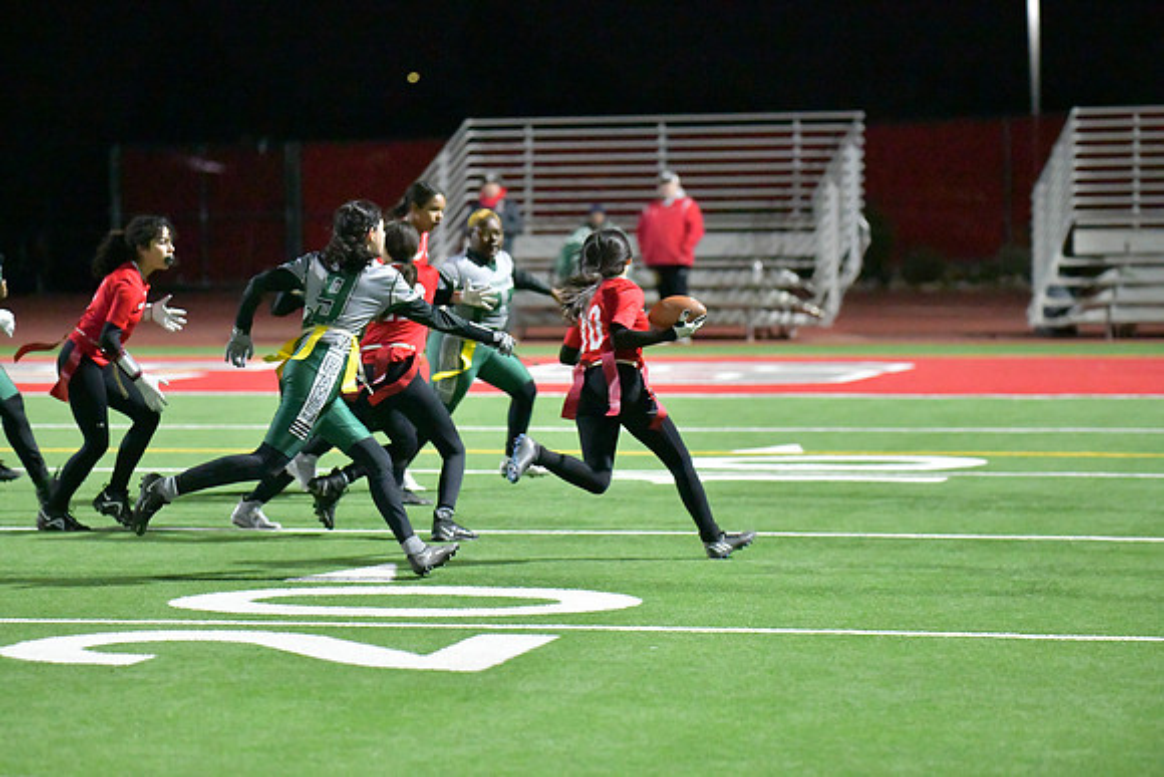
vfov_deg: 8.9
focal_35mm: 155
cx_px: 582
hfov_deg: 13.2
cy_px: 388
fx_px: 5013
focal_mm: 155
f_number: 2.8
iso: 25600
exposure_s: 1/2500
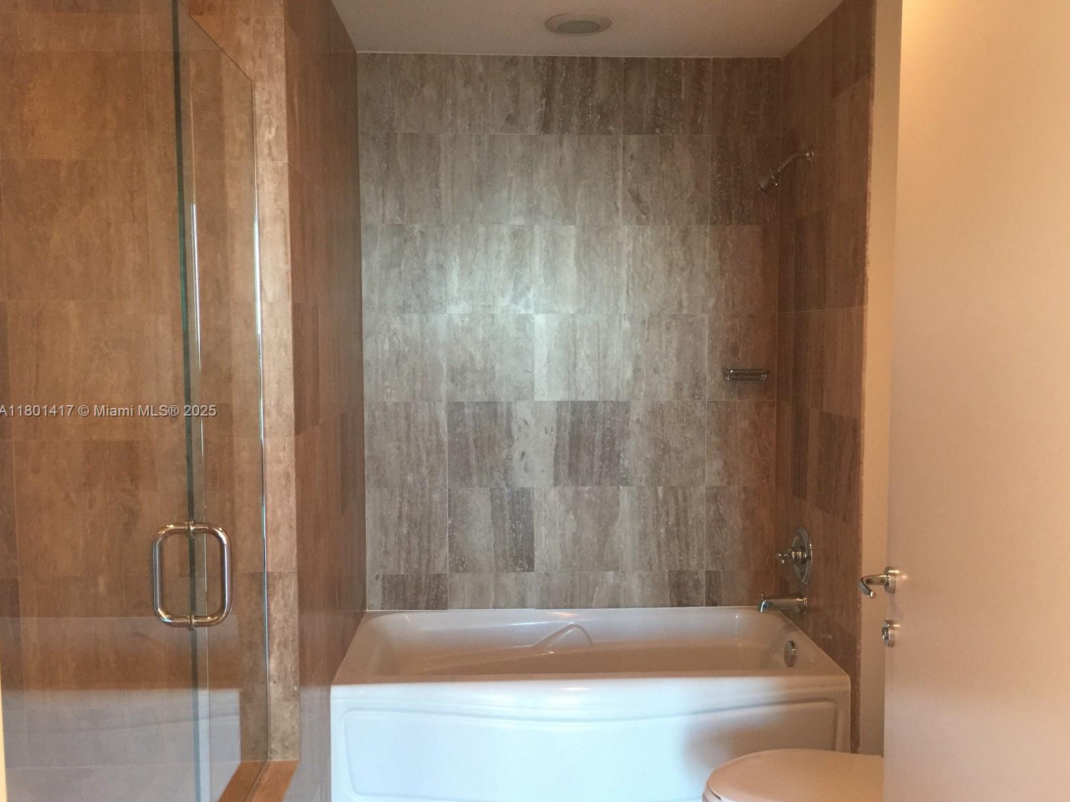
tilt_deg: -3.6
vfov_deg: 46.8
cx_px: 548
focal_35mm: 30
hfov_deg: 60.0
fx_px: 927
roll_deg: -2.0
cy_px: 412
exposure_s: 1/15
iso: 80
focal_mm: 4.15
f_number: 2.2
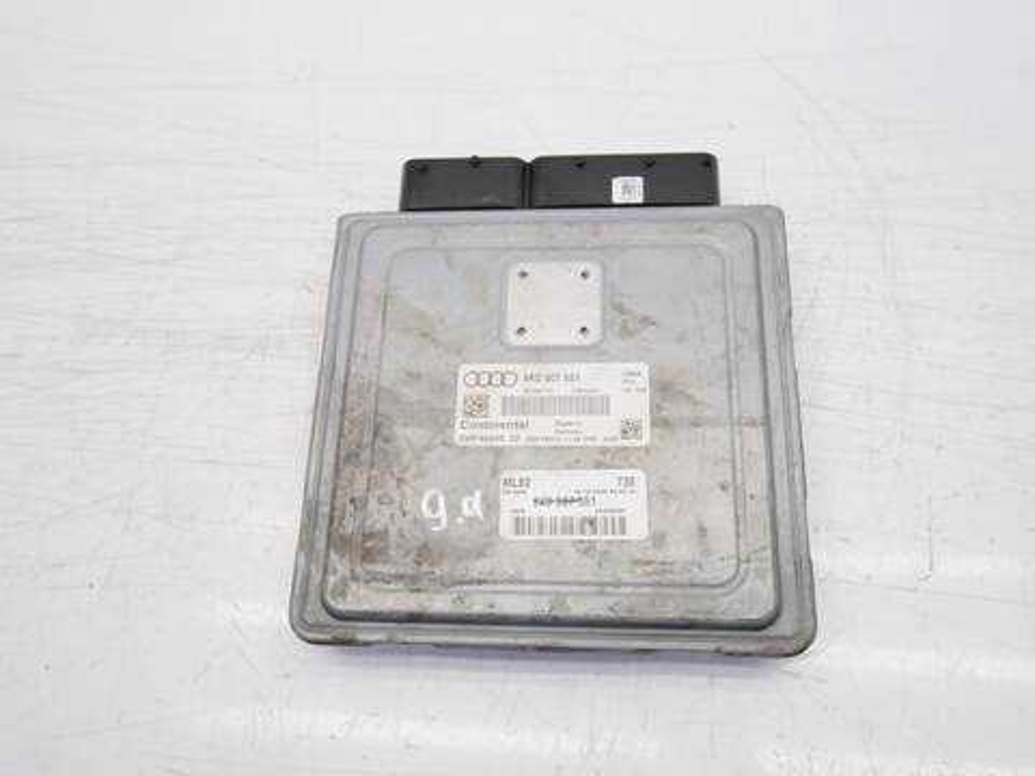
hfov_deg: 56.8
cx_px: 518
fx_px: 957
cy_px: 388
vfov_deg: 44.2
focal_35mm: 32
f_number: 3.9
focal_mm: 16
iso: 200
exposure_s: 1/125
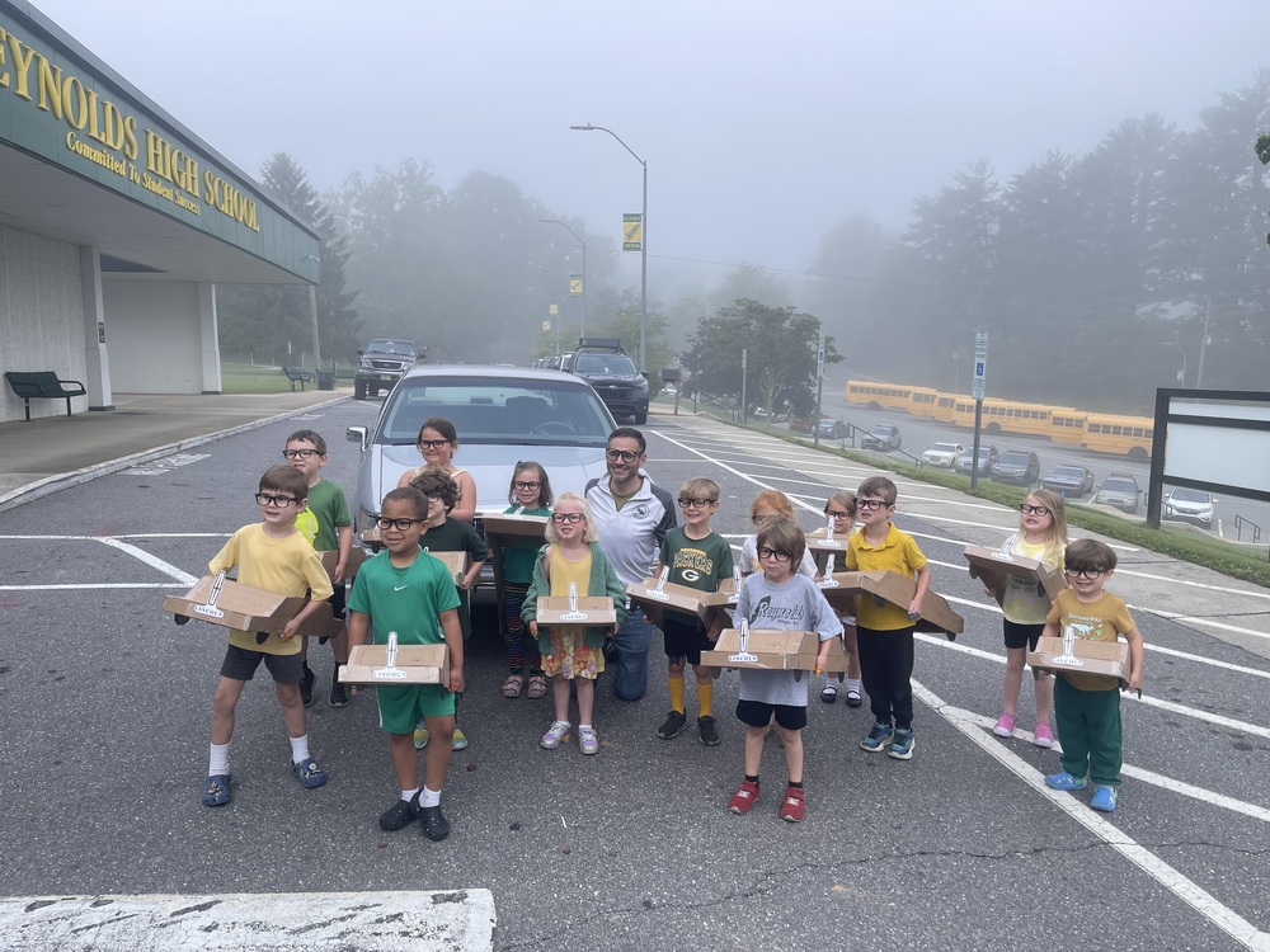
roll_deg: +0.0
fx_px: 917
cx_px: 635
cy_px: 476
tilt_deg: -7.5
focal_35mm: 25
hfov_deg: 69.4
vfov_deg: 54.9
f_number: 1.6
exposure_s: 1/887
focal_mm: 5.1
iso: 32
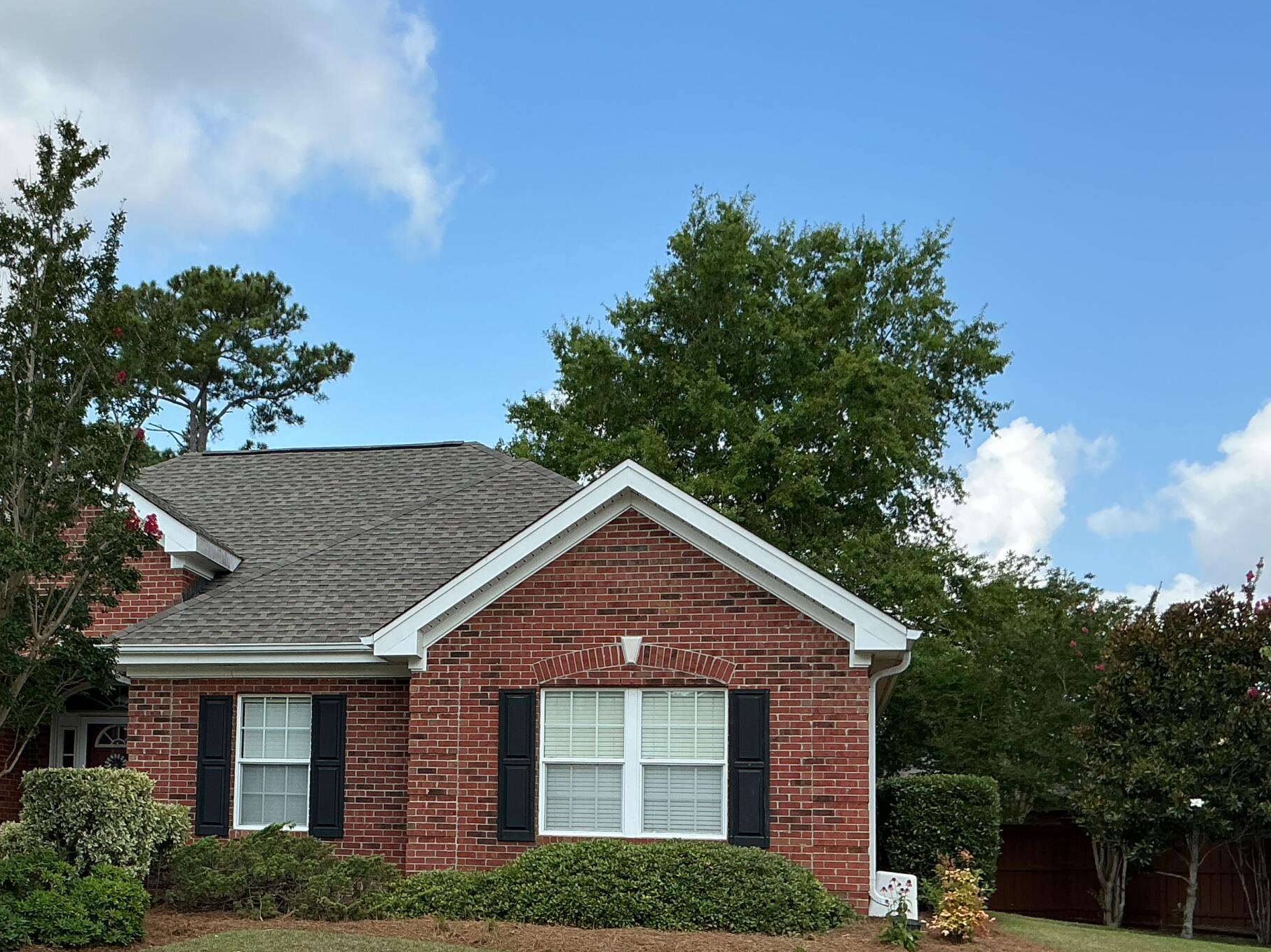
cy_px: 709
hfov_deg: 38.8
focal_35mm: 48
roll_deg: +0.2
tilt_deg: +5.5
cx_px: 339
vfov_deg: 29.8
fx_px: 1762
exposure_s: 1/1279
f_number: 1.8
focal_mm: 3
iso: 25
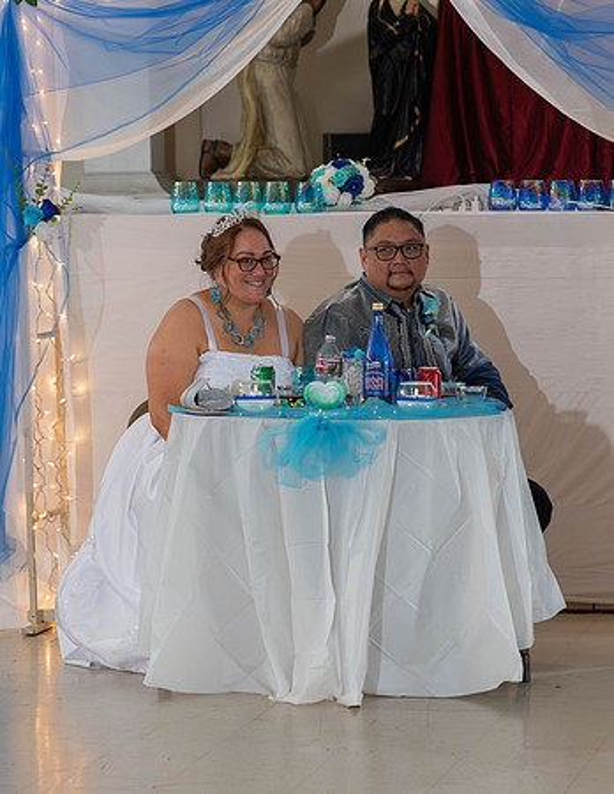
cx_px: 369
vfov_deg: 10.7
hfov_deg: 8.3
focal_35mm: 182
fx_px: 4220
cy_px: 200
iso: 2500
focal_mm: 85
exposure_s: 1/250
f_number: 4
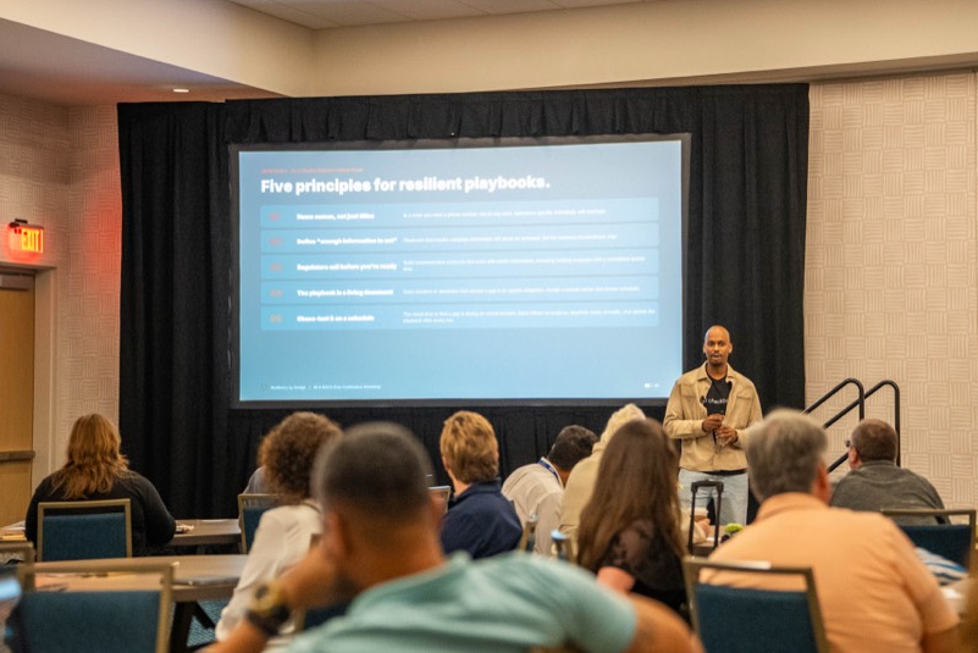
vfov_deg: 16.7
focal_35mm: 82
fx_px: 2229
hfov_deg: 24.7
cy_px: 295
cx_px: 513
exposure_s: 1/200
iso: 10000
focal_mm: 73
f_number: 2.5
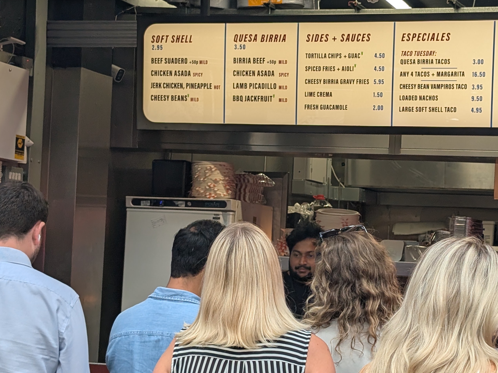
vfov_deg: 18.6
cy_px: 225
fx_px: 1137
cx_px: 344
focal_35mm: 79
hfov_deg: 24.6
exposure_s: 1/153
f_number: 1.68
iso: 21
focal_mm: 6.9
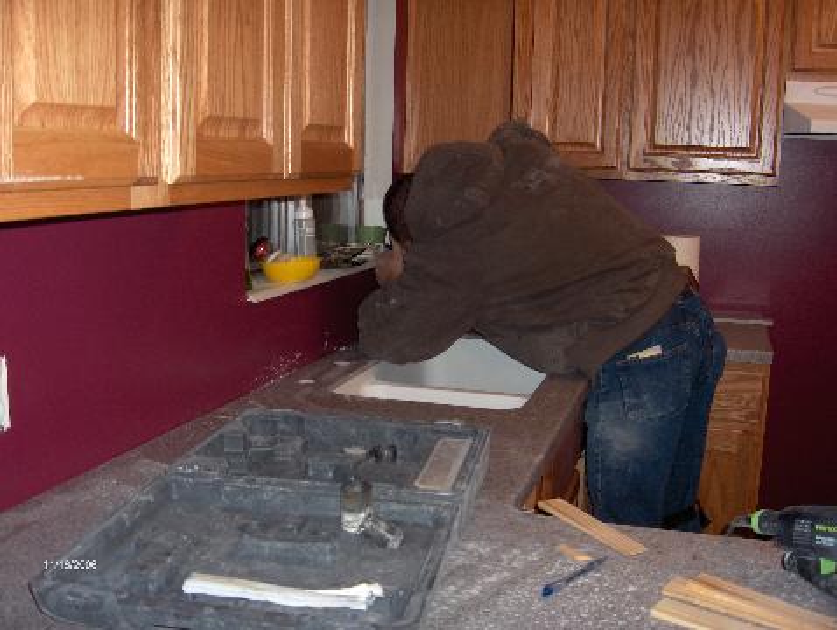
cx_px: 418
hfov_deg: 47.8
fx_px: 944
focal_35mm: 39
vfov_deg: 36.9
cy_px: 315
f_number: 2.8
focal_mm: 8
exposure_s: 1/60
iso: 100
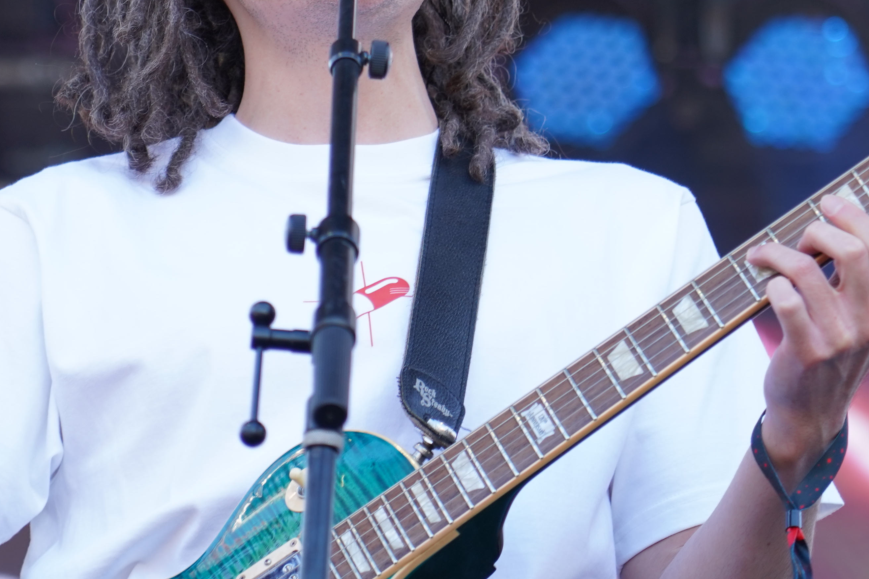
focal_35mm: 239
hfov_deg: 8.6
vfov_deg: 5.7
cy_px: -28
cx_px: 510
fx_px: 5768
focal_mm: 105
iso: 200
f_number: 4
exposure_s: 1/125
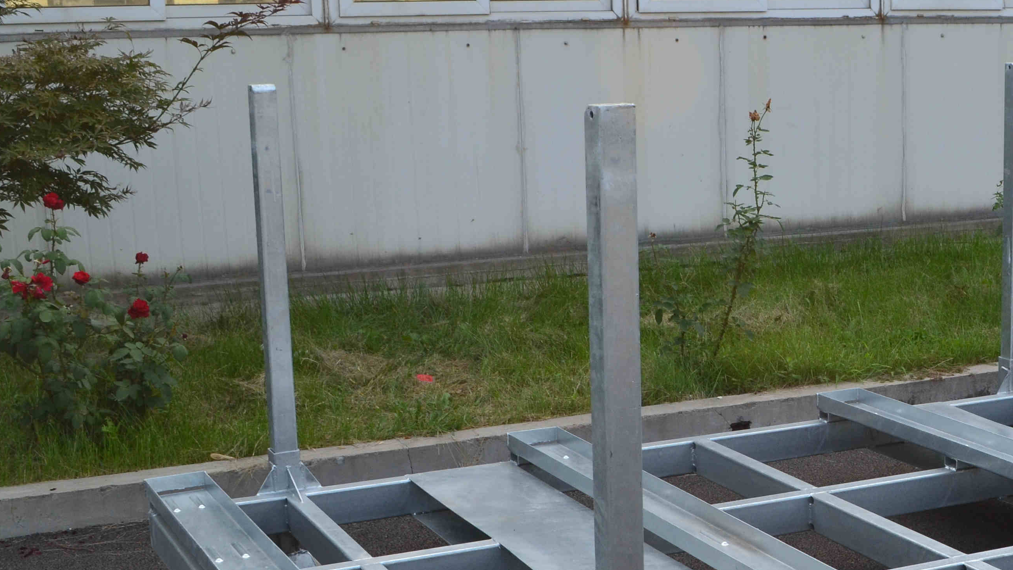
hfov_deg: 30.5
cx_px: 845
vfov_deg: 17.9
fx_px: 1800
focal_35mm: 67
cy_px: 391
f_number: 10
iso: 400
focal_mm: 24
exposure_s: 1/250
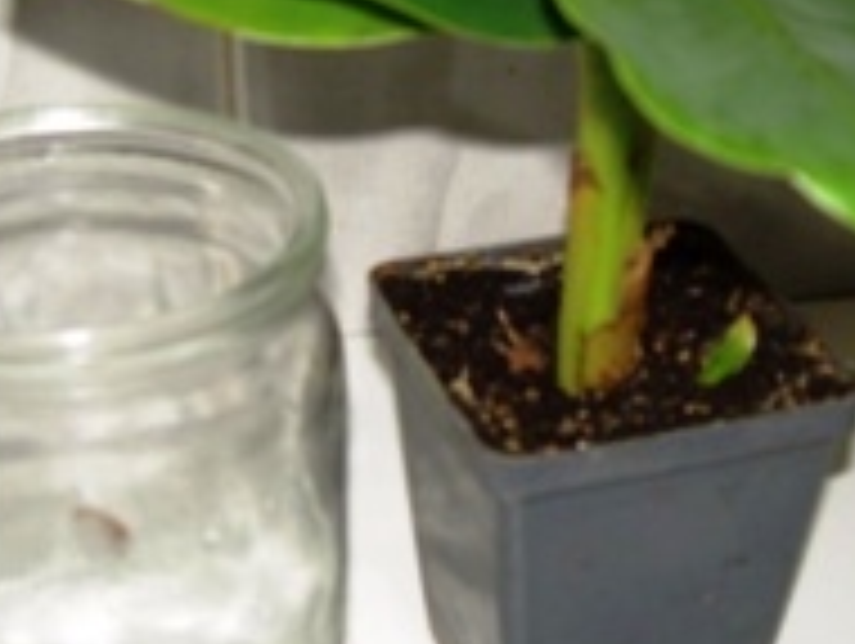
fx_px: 1978
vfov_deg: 18.3
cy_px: 117
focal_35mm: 80
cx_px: 400
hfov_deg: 24.4
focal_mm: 6.3
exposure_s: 1/60
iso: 50
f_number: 2.8
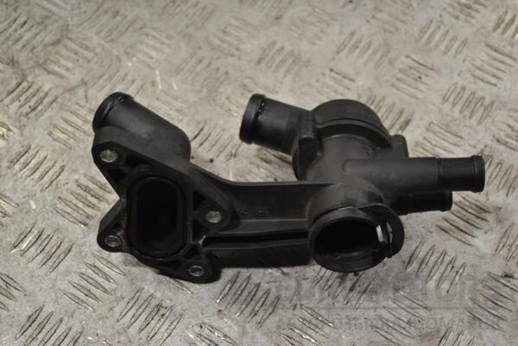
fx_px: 820
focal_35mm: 57
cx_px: 259
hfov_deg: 35.1
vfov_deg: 23.8
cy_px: 173
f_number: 5
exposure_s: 1/100
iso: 400
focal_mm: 38
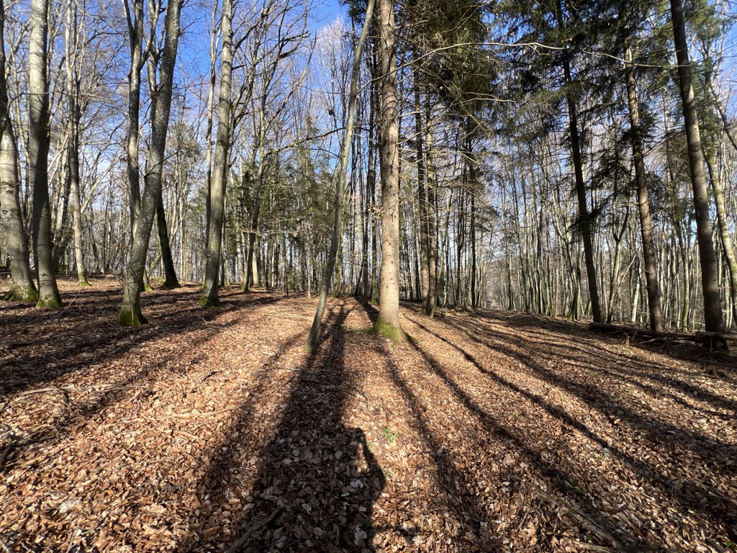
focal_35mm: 13
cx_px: 368
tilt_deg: +2.8
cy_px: 276
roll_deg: +3.2
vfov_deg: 89.9
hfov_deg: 106.2
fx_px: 277
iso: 32
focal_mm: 1.57
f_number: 1.8
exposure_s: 1/332
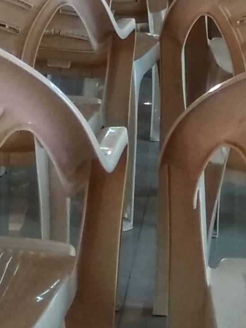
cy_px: -212
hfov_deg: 12.3
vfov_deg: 14.8
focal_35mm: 120
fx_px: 1137
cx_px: 112
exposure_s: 1/33
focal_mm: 3.57
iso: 400
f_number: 2
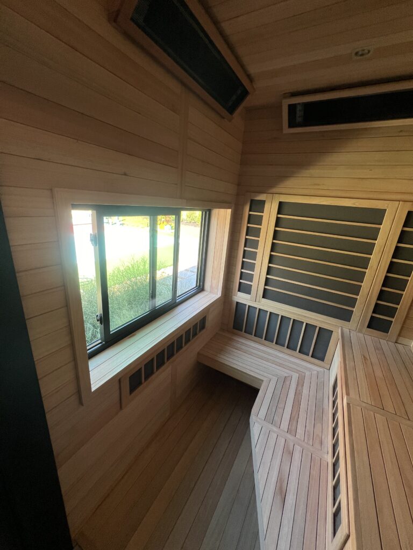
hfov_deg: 89.9
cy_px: 275
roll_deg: -5.4
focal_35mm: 13
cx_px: 206
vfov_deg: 106.2
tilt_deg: -18.2
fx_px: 207
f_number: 1.8
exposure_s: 1/99
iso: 125
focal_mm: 1.57
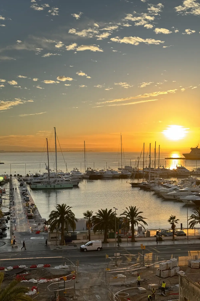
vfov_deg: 39.6
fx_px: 417
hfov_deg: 27.0
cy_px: 150
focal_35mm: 50
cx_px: 88
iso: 64
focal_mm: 6.9
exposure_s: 1/1114
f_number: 1.8
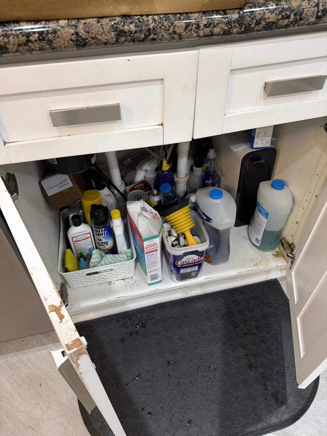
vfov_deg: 71.6
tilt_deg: -45.5
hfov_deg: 56.8
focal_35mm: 24
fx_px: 302
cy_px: 218
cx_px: 164
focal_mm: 6.76
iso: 500
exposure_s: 1/120
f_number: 1.78
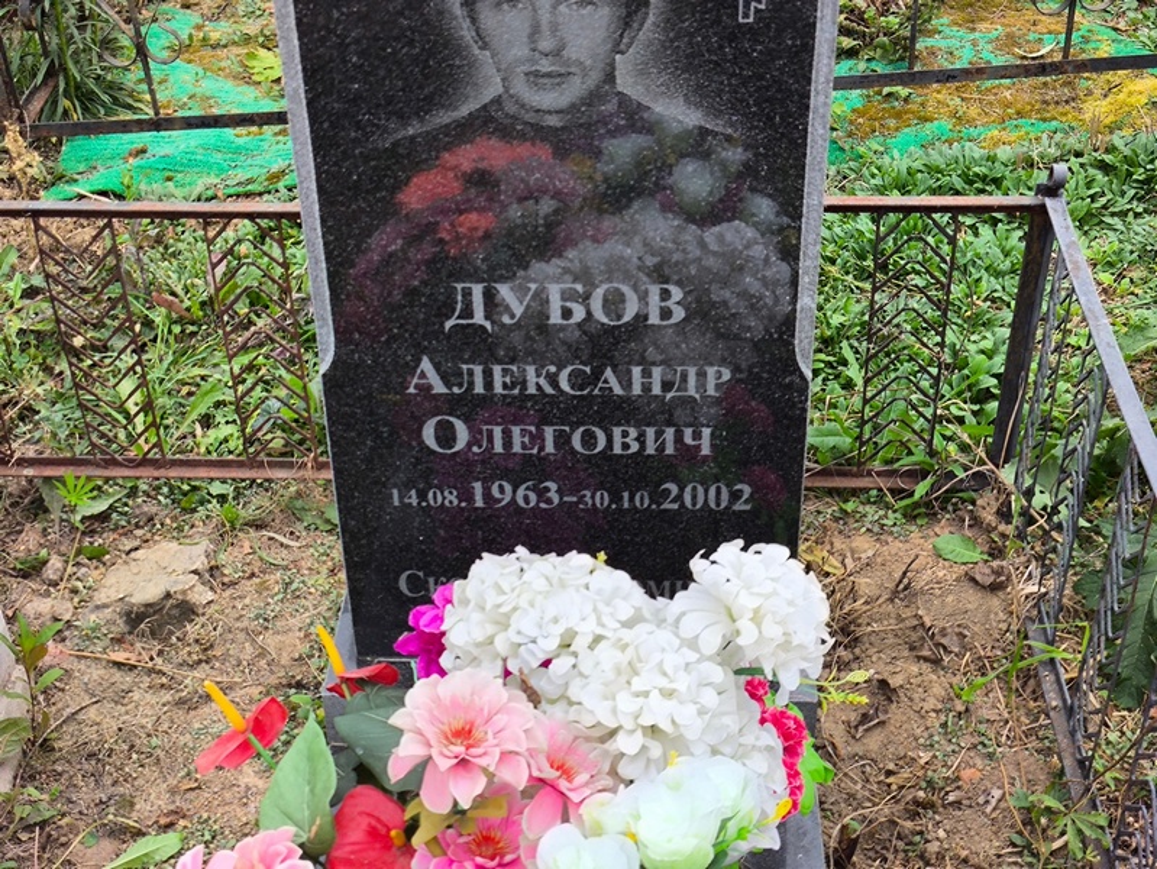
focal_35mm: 50
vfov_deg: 29.1
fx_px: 1672
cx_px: 578
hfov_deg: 38.2
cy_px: 434
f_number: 1.7
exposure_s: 1/382
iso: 50
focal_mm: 4.71
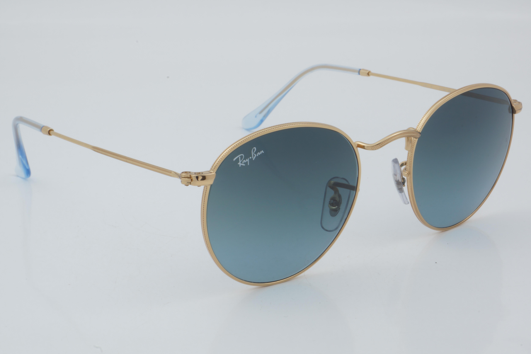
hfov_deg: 27.0
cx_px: 266
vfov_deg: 18.2
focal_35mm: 75
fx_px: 1106
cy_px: 177
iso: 100
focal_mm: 50
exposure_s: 1/3
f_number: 32
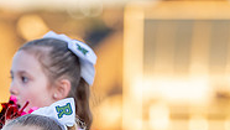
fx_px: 3992
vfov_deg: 1.9
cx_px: 13
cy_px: 219
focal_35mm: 654
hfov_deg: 3.3
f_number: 2.8
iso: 500
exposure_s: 1/1250
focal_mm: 160
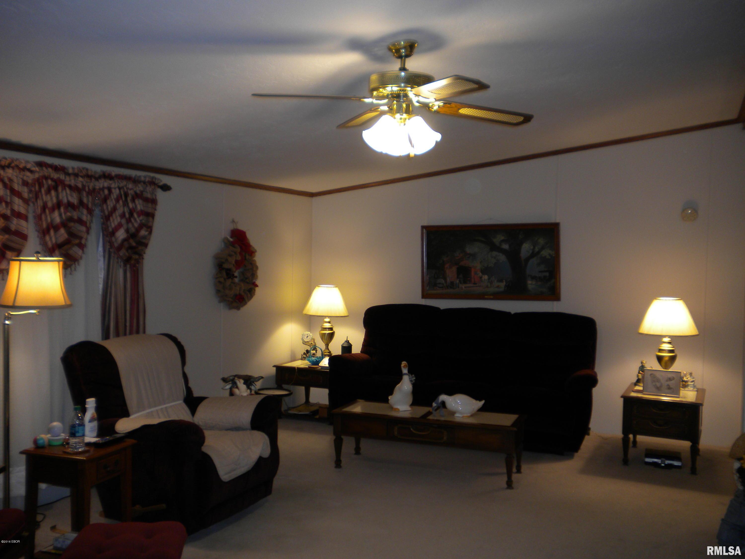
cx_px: 372
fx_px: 753
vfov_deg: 40.7
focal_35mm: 35
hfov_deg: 52.6
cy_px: 280
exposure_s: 1/30
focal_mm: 6.3
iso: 100
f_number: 3.1
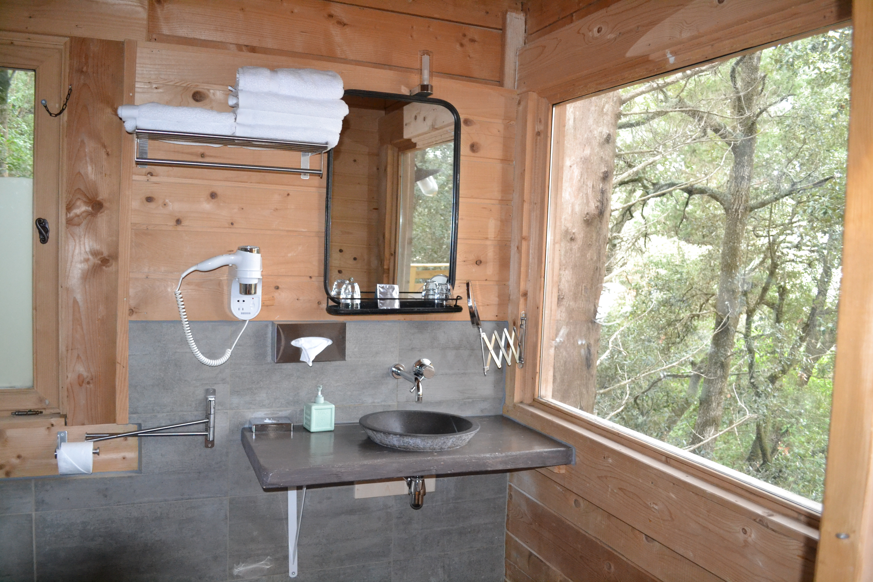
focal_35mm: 27
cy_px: 291
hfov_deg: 67.4
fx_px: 655
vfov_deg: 47.9
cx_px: 436
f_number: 3.5
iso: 2500
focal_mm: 18
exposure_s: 1/60
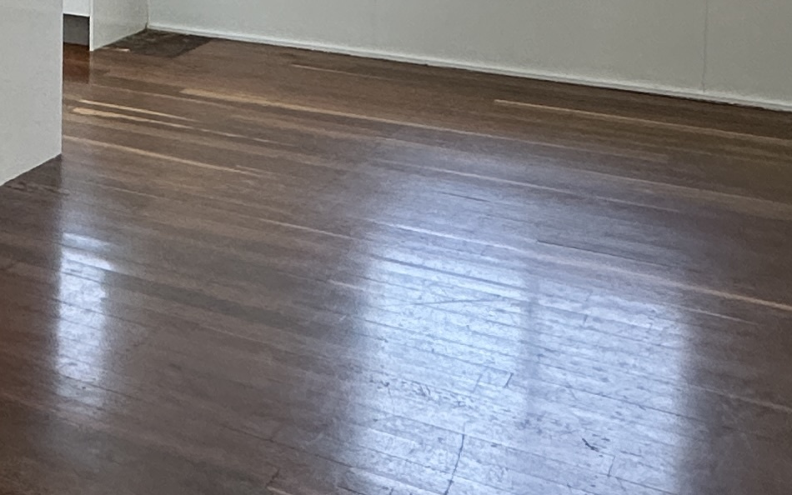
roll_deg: +0.0
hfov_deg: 28.3
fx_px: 1360
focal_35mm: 63
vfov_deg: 19.1
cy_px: -147
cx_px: -161
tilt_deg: -4.6
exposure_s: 1/100
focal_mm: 2.22
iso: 200
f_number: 2.2
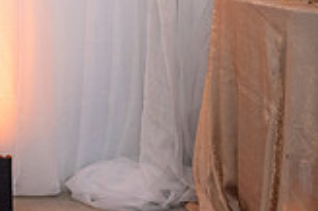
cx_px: -242
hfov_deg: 9.6
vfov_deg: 6.6
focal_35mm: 205
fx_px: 1809
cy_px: -84
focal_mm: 58
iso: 1000
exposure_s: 1/160
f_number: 3.5
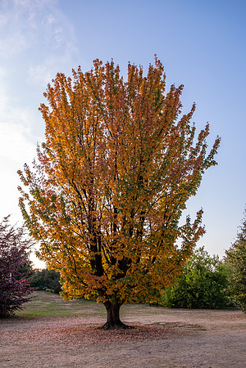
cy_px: 184
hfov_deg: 47.9
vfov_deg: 67.4
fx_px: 277
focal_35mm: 27
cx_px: 123
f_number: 2.8
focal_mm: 18
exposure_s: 1/105
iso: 200
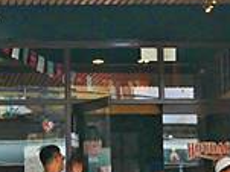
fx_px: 1235
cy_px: 36
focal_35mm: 186
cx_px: -49
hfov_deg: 10.5
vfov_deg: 8.0
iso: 200
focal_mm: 14
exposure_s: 1/500
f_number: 2.8
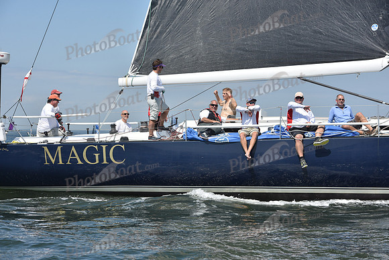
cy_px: 130
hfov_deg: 20.8
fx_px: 1059
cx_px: 194
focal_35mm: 98
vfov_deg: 14.0
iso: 250
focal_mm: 98
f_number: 8
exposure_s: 1/1250
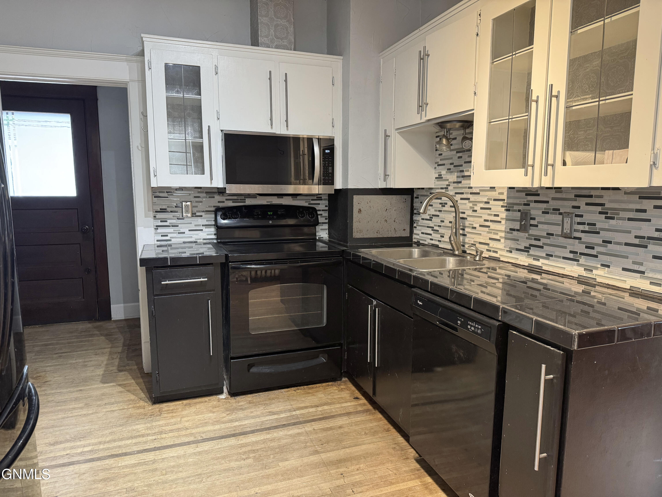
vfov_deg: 56.8
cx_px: 331
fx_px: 459
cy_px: 248
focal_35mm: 24
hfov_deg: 71.6
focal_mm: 6.76
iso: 320
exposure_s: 1/60
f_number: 1.78
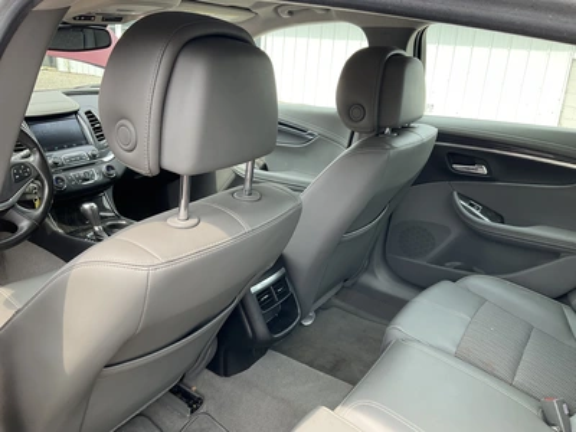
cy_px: 216
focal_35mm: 29
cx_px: 288
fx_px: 483
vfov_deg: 48.2
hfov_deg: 61.7
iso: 20
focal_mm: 3
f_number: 1.8
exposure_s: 1/122
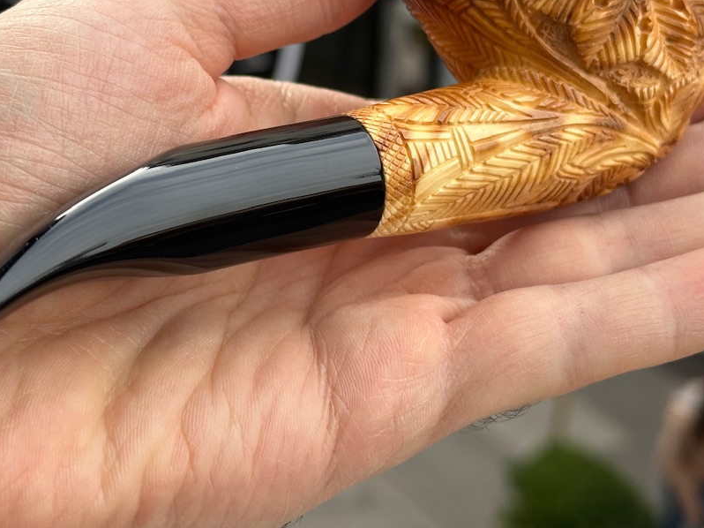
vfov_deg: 19.0
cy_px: 132
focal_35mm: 77
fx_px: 1566
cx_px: 334
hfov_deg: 25.3
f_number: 1.78
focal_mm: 6.86
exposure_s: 1/584
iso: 64
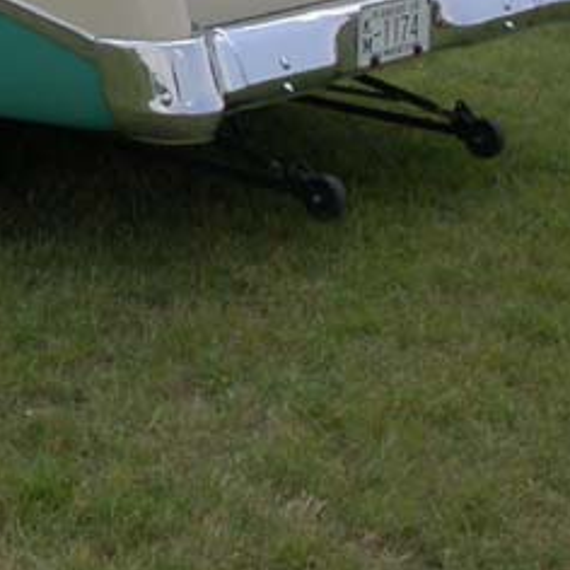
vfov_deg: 14.8
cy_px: -92
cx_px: -157
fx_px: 2124
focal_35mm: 114
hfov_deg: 14.7
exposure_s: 1/268
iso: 100
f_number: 7.5
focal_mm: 7.85
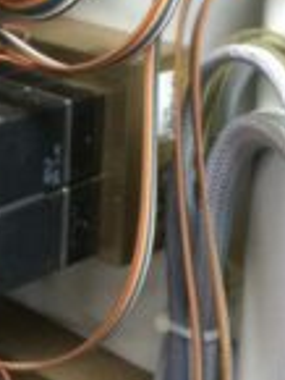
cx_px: -115
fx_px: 1052
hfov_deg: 14.6
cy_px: 45
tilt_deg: -15.5
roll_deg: -0.2
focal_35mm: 96
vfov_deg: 20.1
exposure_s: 1/17
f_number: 2.2
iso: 400
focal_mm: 4.15
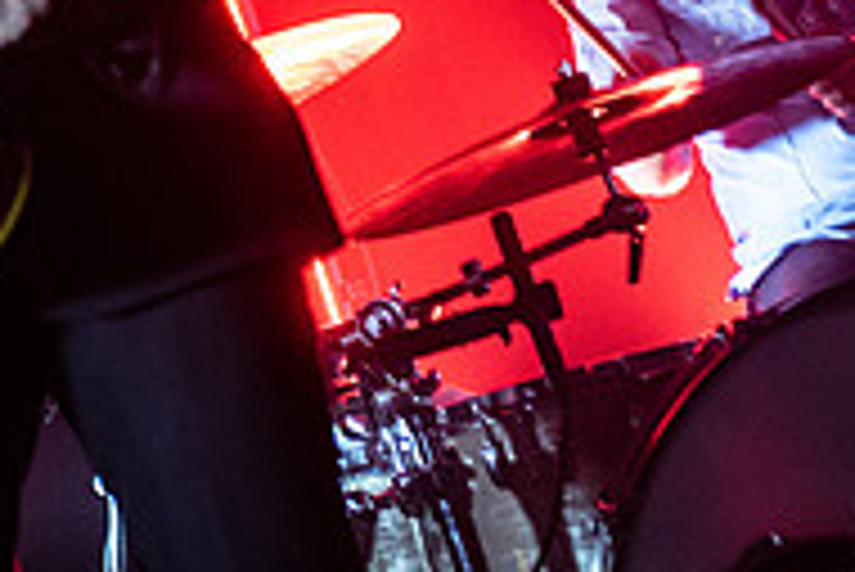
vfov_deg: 8.7
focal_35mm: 154
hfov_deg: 13.2
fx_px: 3660
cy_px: -268
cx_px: 23
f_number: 3.2
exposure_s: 1/80
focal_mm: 48
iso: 3200
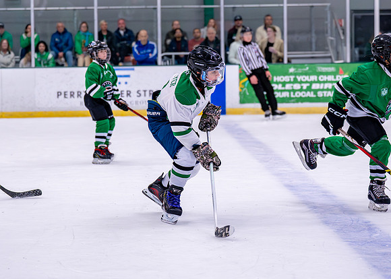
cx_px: 186
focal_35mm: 113
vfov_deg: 12.7
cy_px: 103
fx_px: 1254
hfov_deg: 17.7
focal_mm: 70
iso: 2500
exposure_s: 1/1250
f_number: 2.8
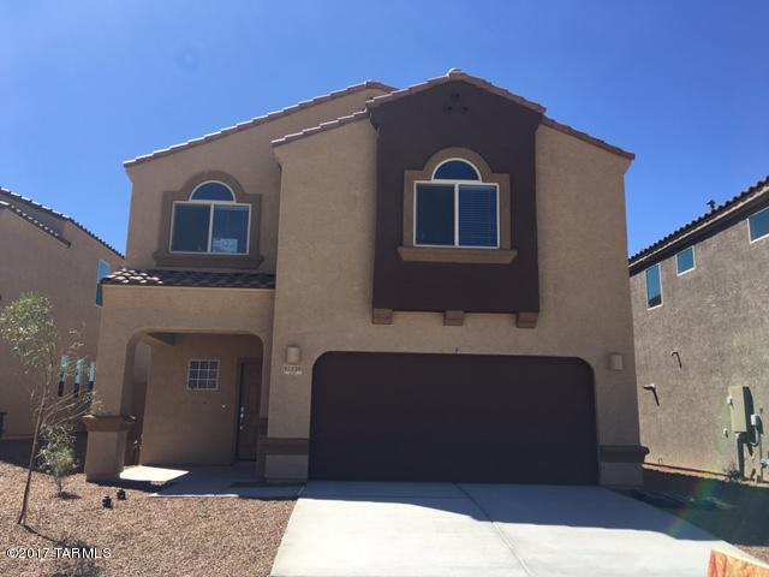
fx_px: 644
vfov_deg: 48.2
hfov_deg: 61.7
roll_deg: -1.8
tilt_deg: +12.6
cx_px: 384
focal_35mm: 29
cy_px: 288
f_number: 2.2
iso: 25
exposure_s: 1/1221
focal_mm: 4.15
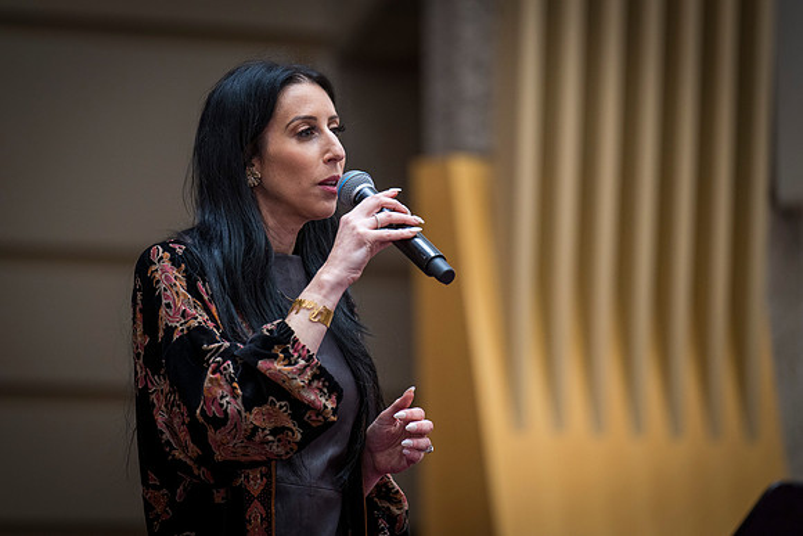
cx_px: 378
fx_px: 5008
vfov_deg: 6.1
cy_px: 252
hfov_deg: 9.2
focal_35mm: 224
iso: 800
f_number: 2.8
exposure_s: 1/180
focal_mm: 200
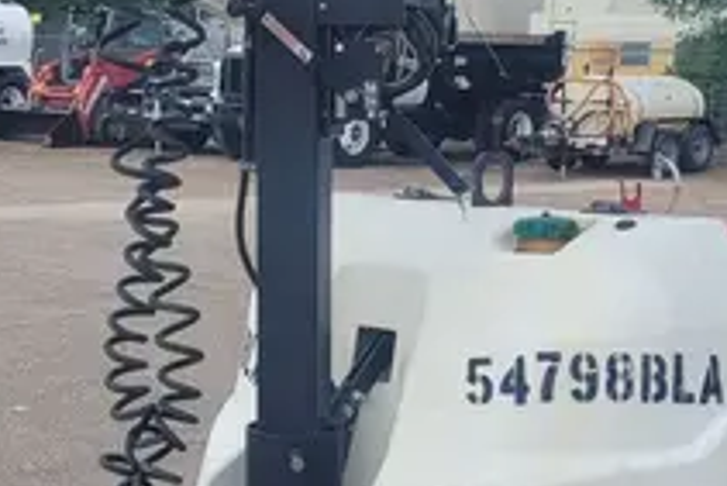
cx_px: 303
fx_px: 1900
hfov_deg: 21.6
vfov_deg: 14.6
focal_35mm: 94
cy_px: 302
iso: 40
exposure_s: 1/1422
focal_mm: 5.4
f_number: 1.8
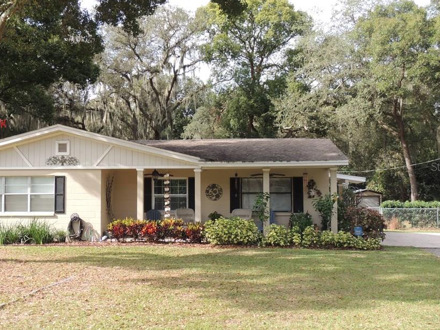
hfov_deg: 42.9
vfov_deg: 32.9
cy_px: 166
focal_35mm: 44
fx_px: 559
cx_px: 206
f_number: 3.3
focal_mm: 6.2
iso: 100
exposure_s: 1/320
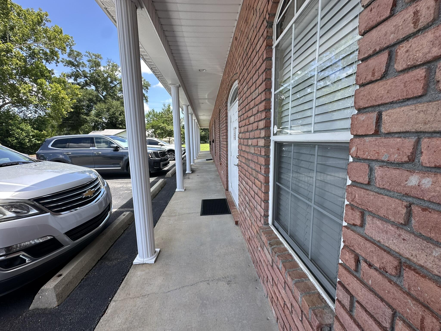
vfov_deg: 85.7
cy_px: 166
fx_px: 178
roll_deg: -0.2
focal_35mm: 14
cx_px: 220
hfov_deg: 102.1
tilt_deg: -8.1
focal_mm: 2.22
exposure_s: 1/435
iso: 40
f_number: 2.2
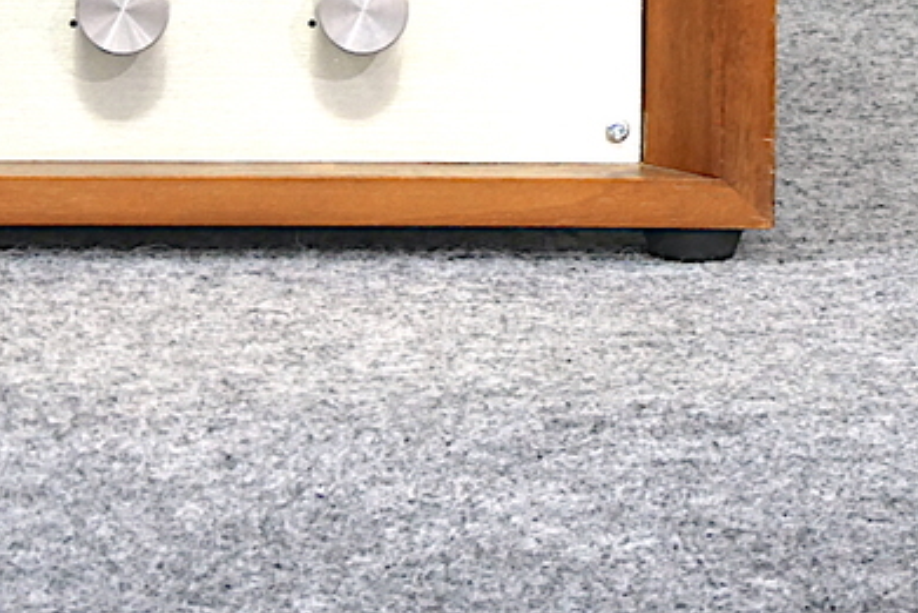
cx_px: -202
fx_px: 9310
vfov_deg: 3.8
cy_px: -181
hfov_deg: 5.6
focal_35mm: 365
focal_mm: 25.6
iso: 200
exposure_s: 1/6
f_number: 5.4
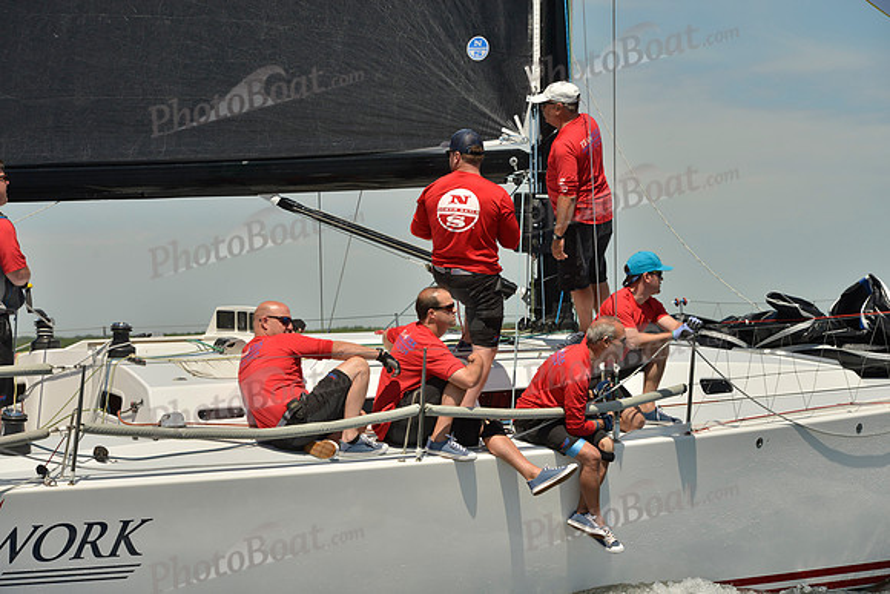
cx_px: 445
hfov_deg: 15.8
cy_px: 297
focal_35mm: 130
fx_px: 3214
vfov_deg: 10.6
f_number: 9
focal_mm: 130
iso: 280
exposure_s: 1/1600
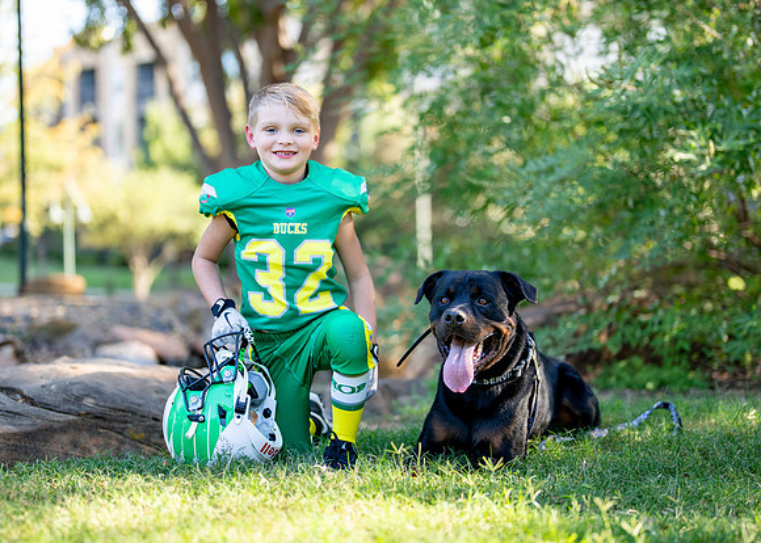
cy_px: 274
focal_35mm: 68
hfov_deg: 28.9
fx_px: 1474
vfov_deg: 20.9
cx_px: 390
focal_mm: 50
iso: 100
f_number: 1.2
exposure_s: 1/800
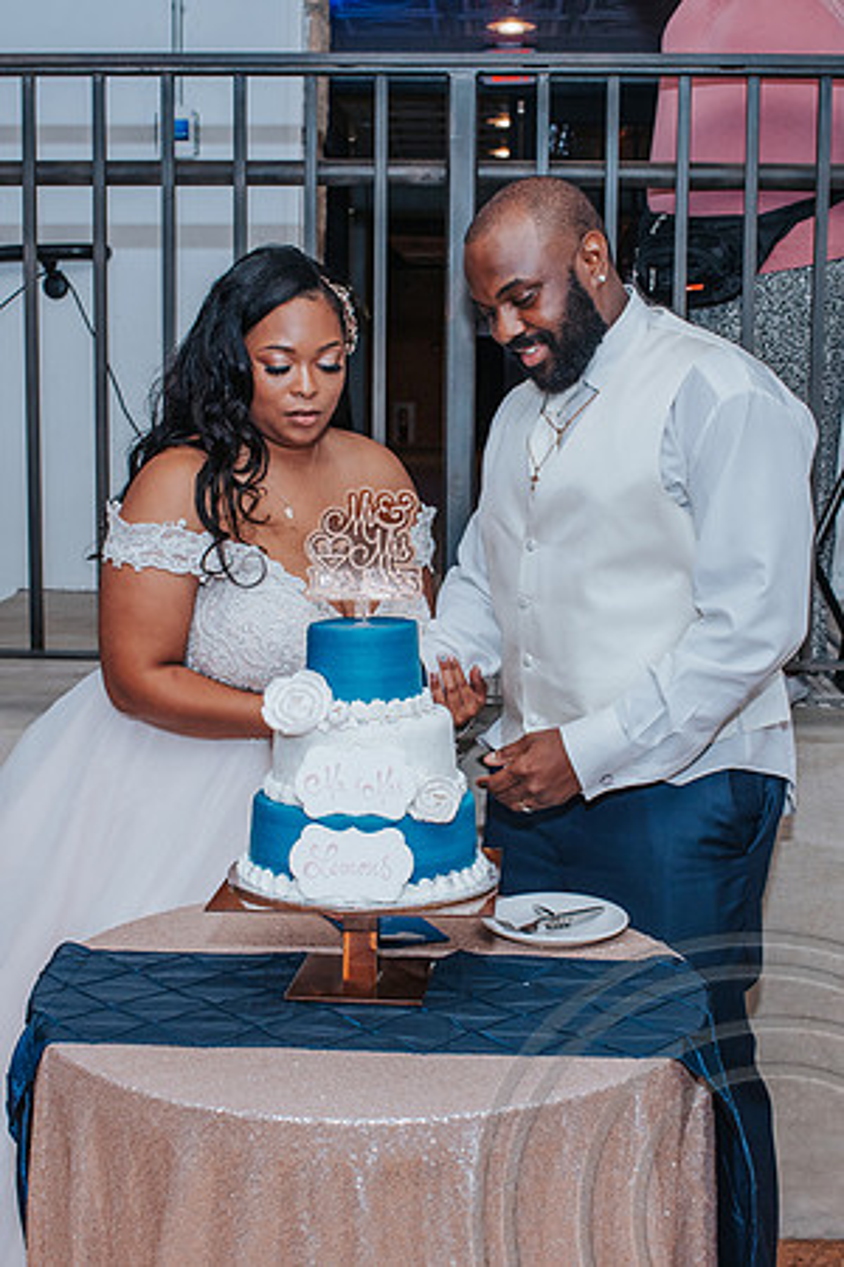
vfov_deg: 37.9
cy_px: 634
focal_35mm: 52
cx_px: 429
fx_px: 1845
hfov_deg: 25.8
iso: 640
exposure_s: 1/200
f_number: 5.6
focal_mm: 35
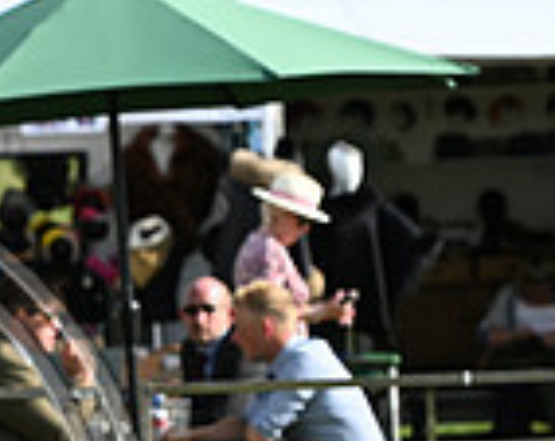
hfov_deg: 4.3
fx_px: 7311
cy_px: 501
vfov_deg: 3.5
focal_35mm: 446
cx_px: -293
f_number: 4.5
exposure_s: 1/1000
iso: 200
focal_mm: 116
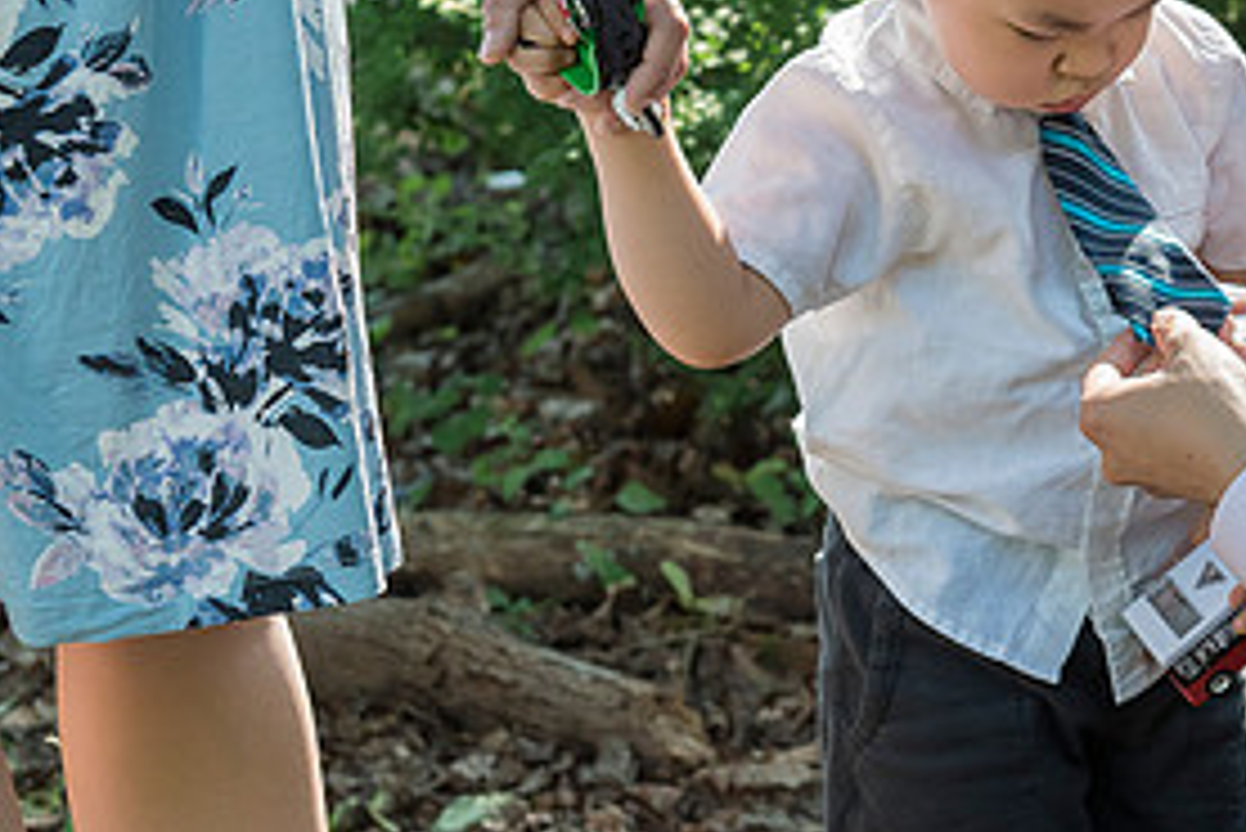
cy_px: 196
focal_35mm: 124
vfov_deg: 11.0
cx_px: 1050
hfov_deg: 16.4
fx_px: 4294
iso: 1000
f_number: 4.5
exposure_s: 1/400
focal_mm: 56
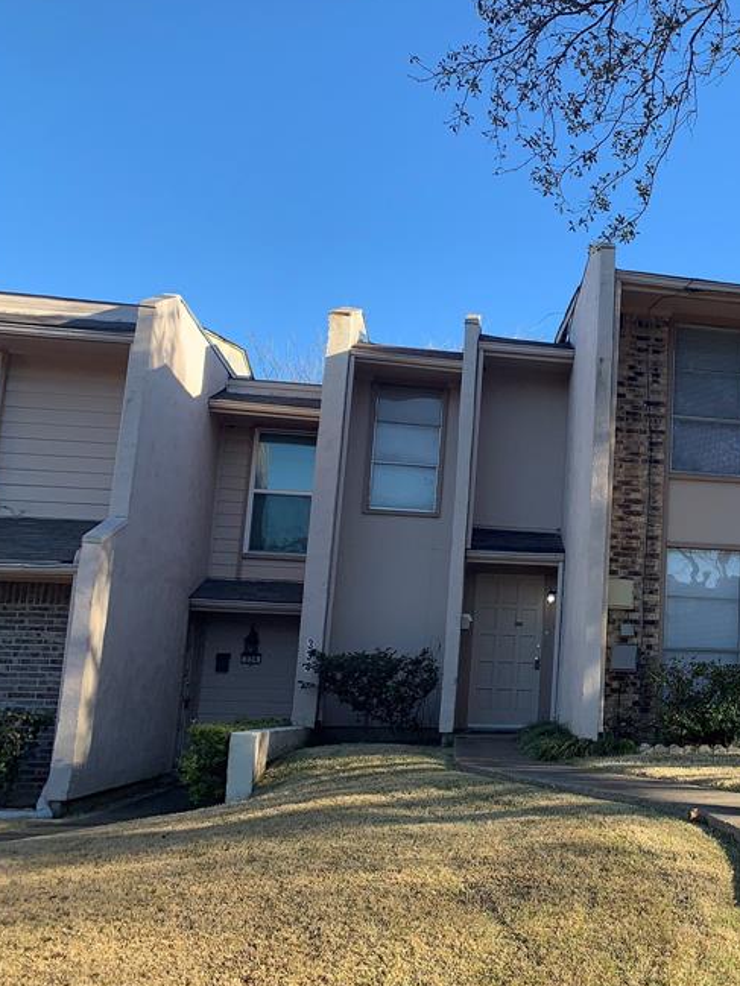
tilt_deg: +10.3
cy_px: 514
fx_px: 1168
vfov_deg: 45.8
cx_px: 760
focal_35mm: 41
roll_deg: -0.8
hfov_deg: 32.1
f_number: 1.8
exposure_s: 1/631
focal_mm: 4.25
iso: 25
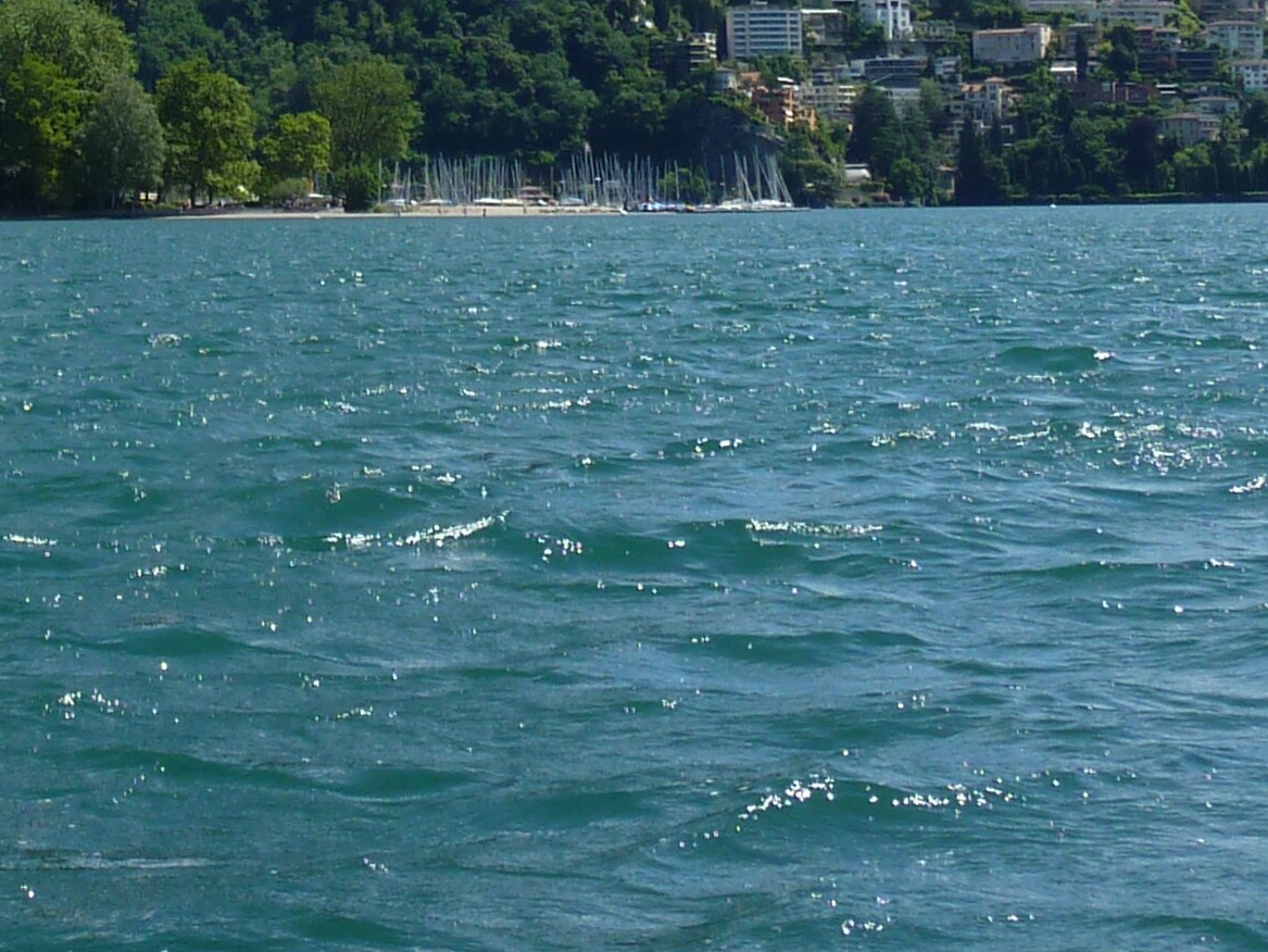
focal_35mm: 100
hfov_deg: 18.8
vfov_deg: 14.3
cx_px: -135
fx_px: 3664
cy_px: -242
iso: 80
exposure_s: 1/500
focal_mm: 5.3
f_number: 4.5
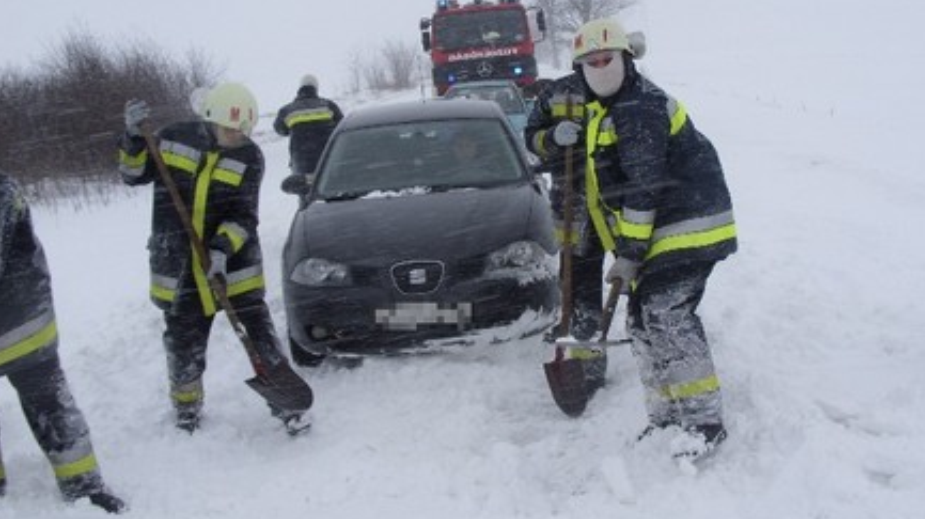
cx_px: 534
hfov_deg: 42.0
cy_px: 203
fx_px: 1201
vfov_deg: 24.3
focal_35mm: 49
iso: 50
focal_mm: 6.3
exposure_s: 1/337
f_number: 4.9
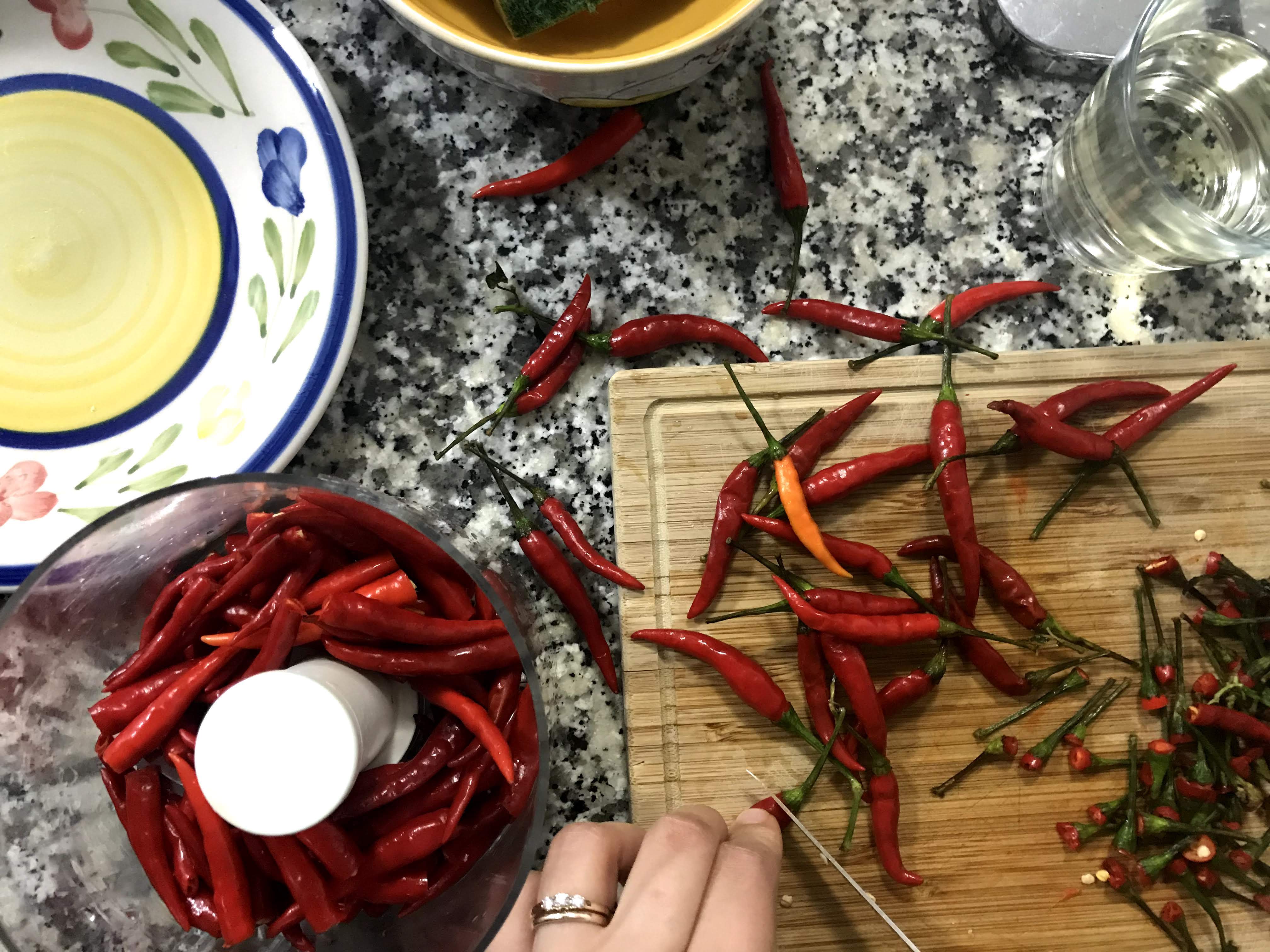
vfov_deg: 49.7
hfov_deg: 63.4
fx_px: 1027
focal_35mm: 28
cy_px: 476
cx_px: 635
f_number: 1.8
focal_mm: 3.99
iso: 100
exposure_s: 1/9
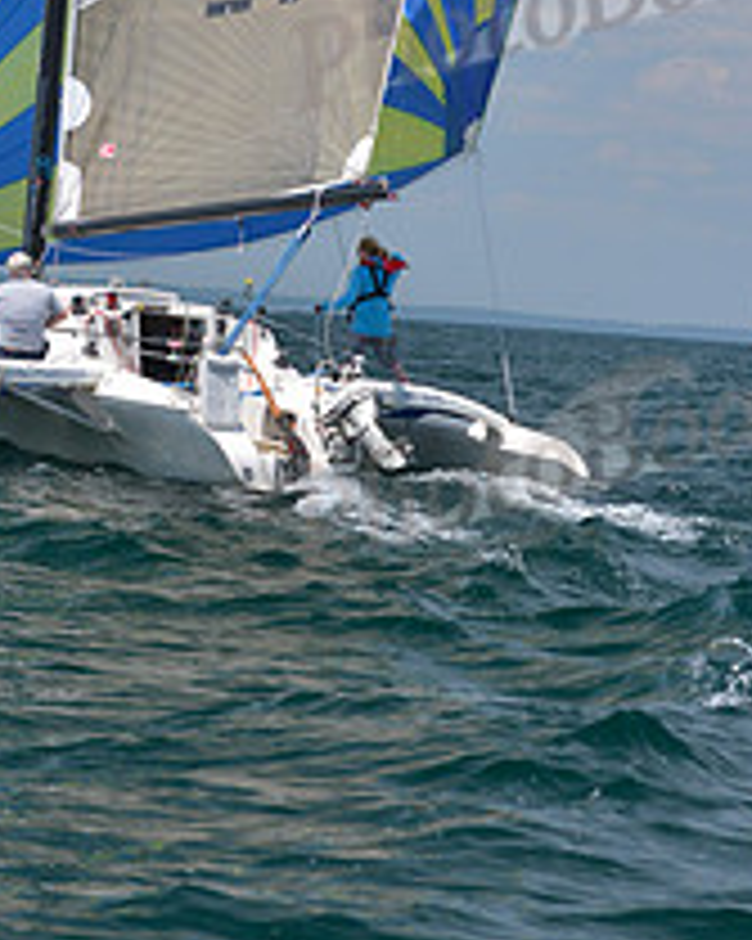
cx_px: 61
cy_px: -175
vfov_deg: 8.5
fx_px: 6236
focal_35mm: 224
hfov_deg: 6.9
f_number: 6.3
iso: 400
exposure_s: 1/800
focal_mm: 86
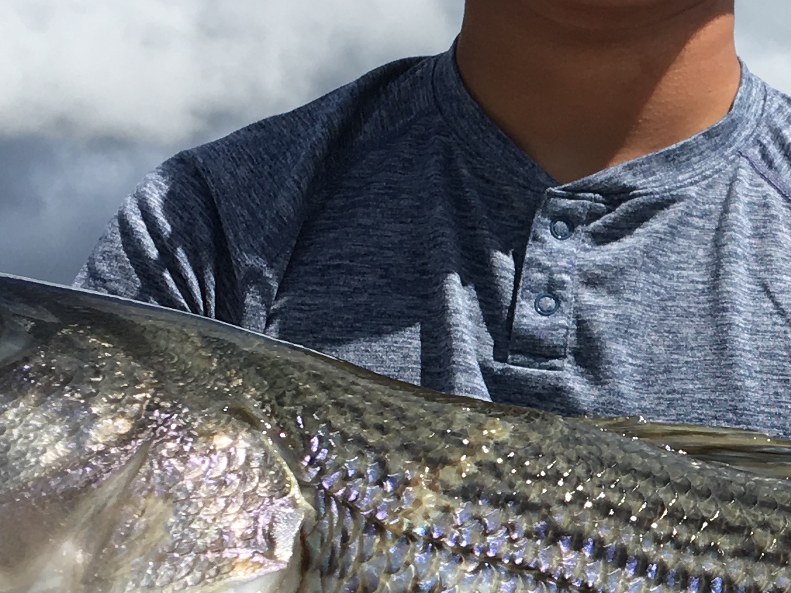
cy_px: 449
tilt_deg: +4.0
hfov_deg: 18.1
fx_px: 2376
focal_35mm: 104
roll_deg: +1.1
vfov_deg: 14.2
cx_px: 909
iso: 25
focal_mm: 4.15
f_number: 2.2
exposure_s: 1/1972
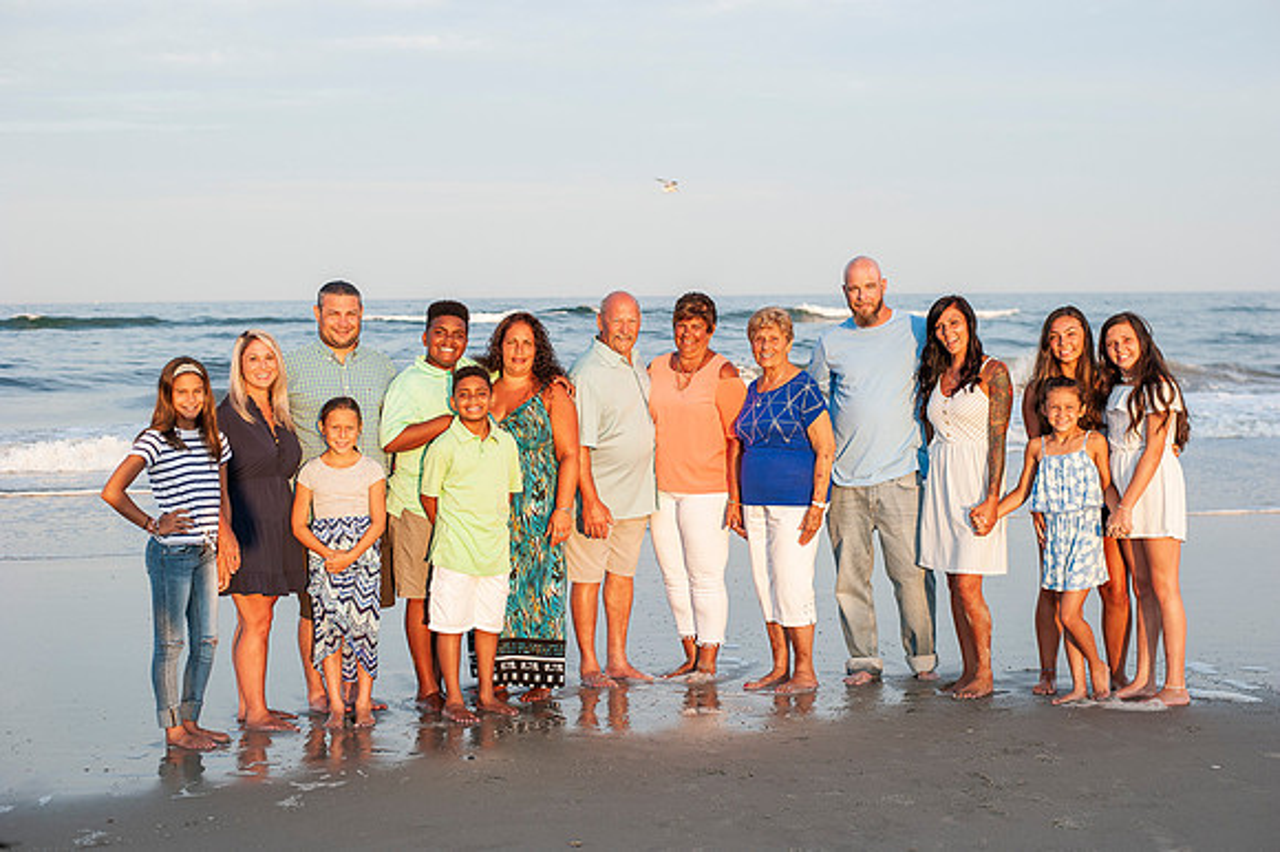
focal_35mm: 50
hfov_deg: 39.6
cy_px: 426
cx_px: 640
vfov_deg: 27.0
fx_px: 1777
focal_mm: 50
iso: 400
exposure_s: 1/1600
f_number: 4
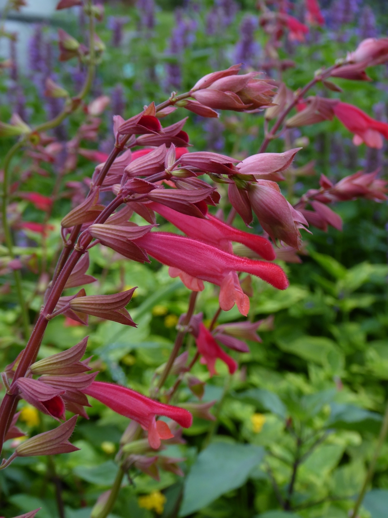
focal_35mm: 61
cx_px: 194
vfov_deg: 31.7
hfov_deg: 24.0
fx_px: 912
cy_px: 259
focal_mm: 10.9
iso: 125
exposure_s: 1/60
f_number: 4.3
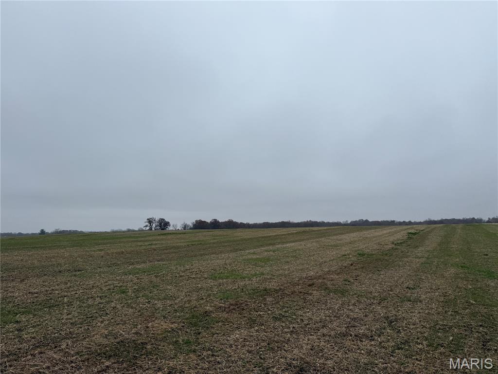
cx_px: 249
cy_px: 187
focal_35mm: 24
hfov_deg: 71.6
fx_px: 345
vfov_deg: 56.8
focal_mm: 6.76
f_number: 1.78
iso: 80
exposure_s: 1/1314
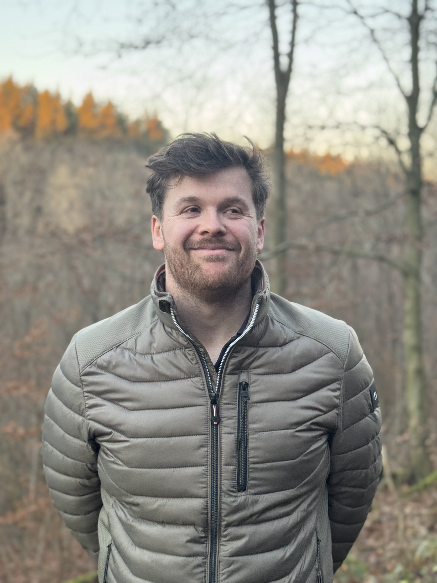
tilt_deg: -0.1
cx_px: 218
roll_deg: -1.3
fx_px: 808
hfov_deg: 30.3
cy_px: 292
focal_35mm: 48
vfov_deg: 39.7
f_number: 1.78
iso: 125
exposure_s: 1/60
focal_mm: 6.76
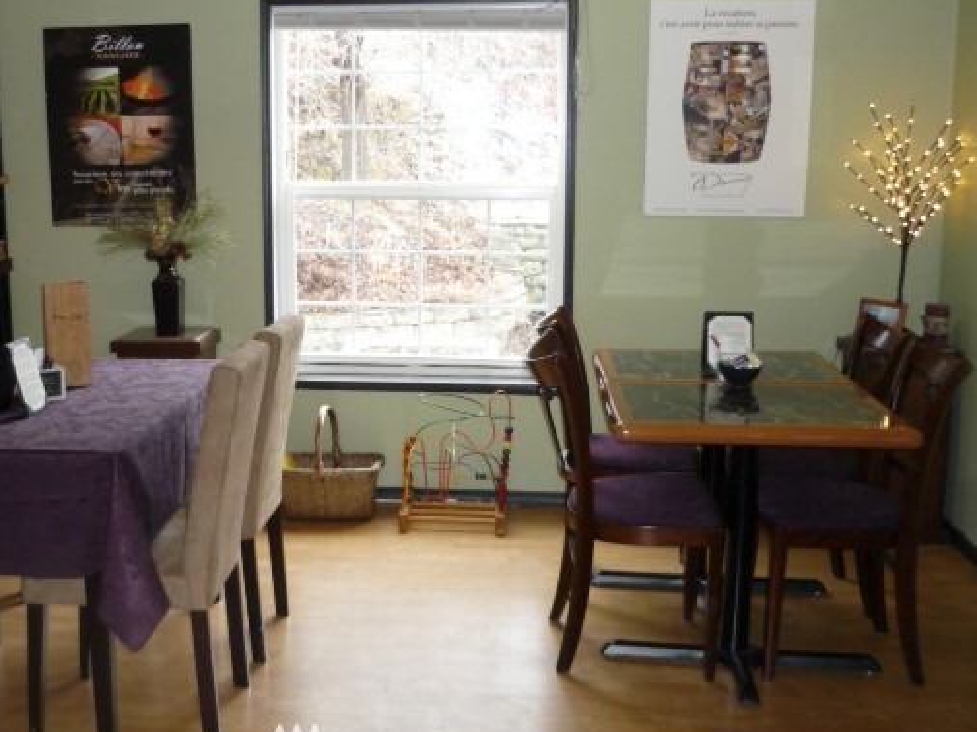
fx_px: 1185
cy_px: 355
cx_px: 371
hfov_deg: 44.5
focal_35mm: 42
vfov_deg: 34.3
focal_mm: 5.5
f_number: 2.8
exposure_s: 1/30
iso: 250
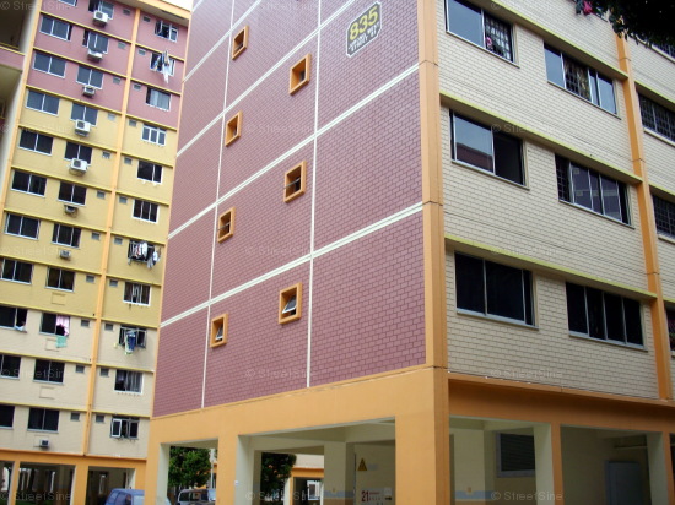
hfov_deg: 50.2
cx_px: 338
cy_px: 252
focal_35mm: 37
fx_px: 721
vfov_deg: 38.6
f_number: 2.8
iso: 80
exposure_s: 1/200
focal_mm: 6.2
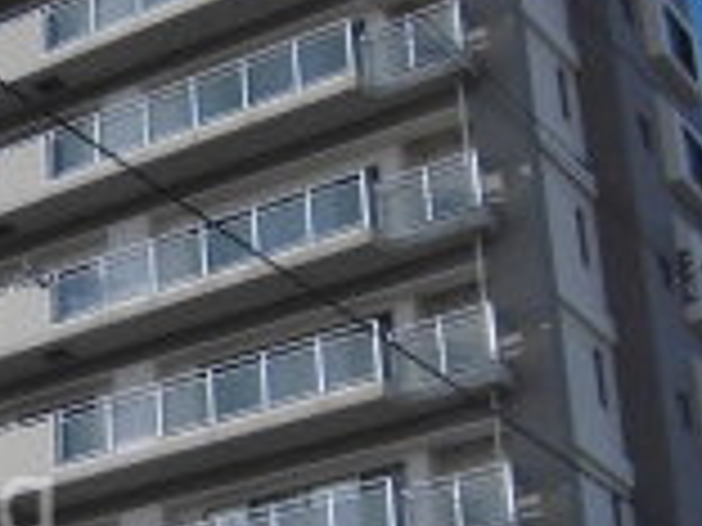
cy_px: 508
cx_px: -230
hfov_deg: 17.2
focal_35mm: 107
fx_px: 2170
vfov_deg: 13.7
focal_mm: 4.7
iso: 100
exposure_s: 1/200
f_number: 7.9
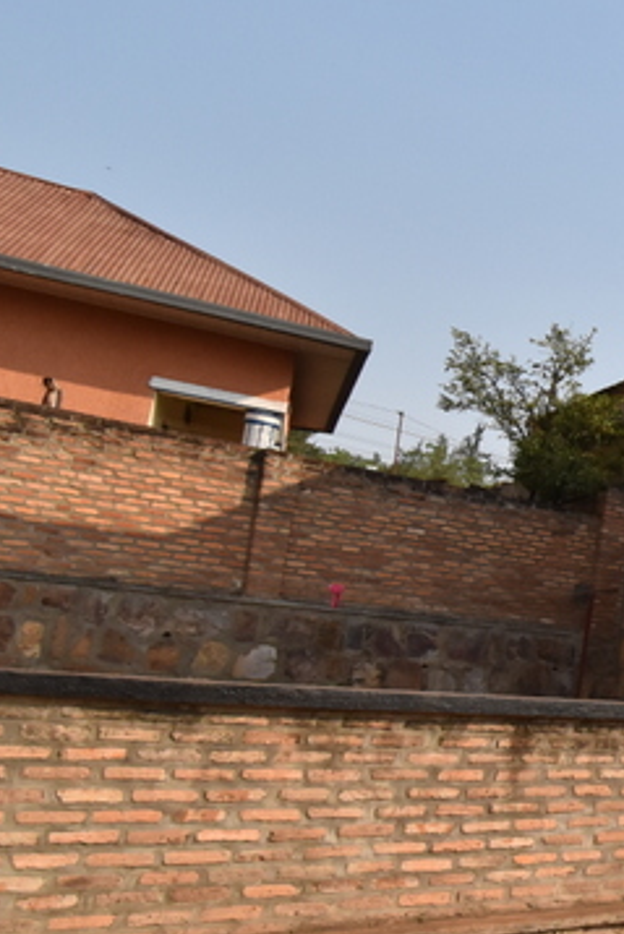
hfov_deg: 24.0
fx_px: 935
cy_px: 579
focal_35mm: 36
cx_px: 1042
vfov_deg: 52.6
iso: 800
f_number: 8
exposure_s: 1/1600
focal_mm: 10
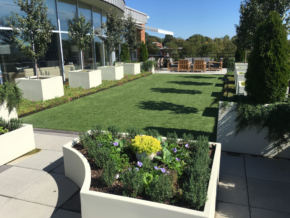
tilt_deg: -15.0
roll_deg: +0.9
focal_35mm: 29
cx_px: 145
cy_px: 109
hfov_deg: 61.7
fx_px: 243
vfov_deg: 48.2
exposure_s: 1/1832
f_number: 2.2
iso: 25
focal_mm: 4.15
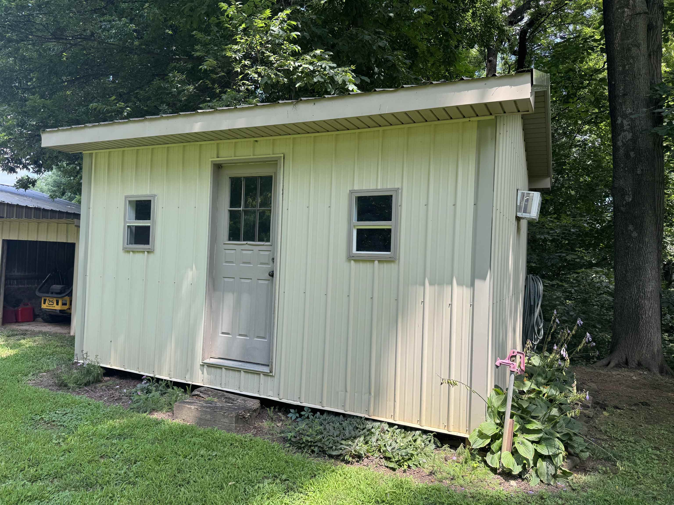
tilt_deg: -0.4
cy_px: 252
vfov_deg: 56.8
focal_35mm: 24
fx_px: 467
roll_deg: -2.3
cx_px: 337
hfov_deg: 71.6
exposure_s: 1/645
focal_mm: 6.76
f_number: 1.78
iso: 80
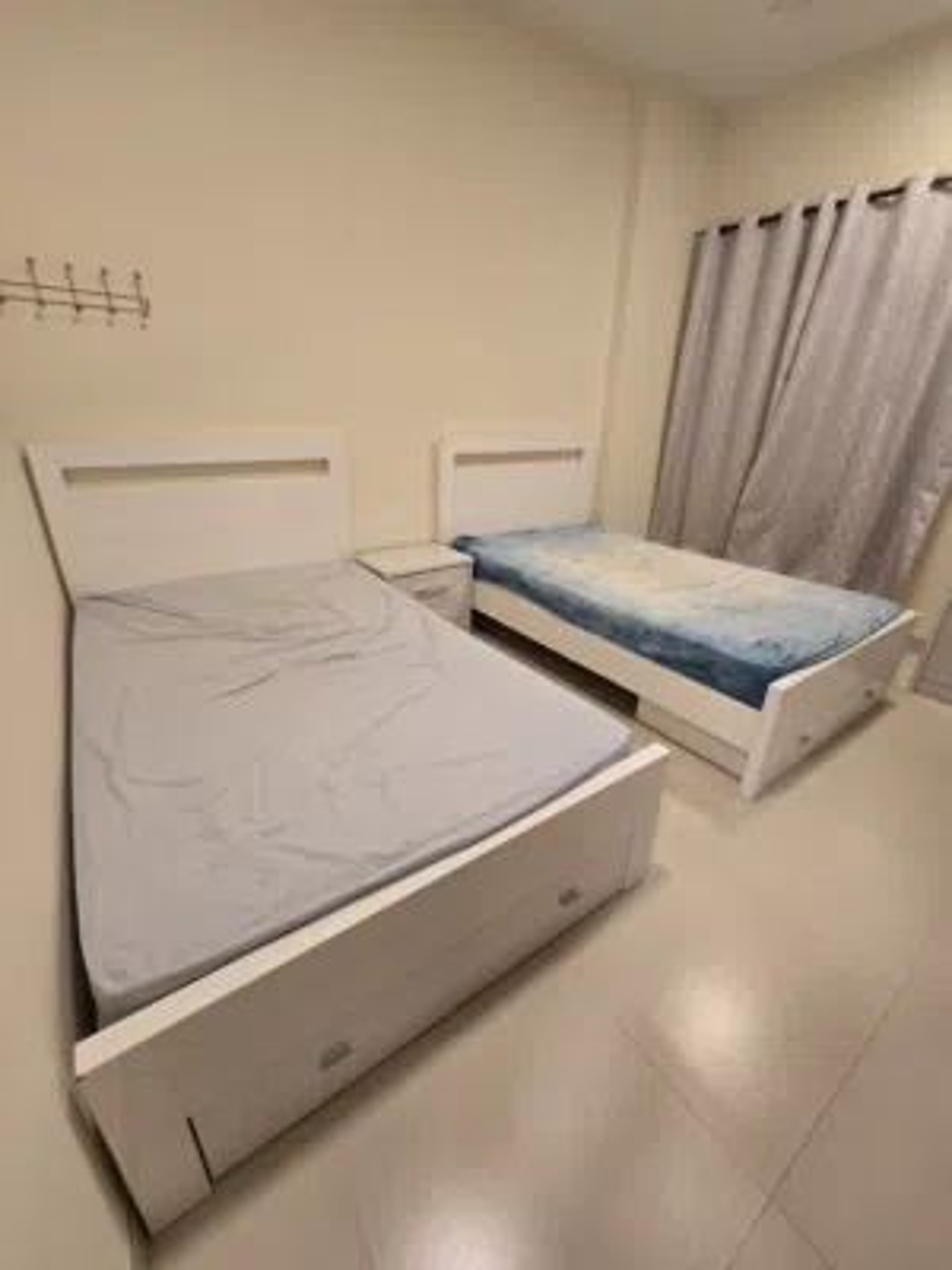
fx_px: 477
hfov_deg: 89.9
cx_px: 476
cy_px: 635
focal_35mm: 13
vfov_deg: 106.2
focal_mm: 2.2
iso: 320
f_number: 2.2
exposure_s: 1/50
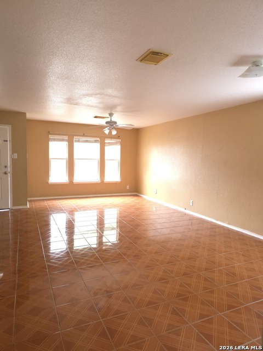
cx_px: 132
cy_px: 176
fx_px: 233
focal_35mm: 23
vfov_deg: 73.9
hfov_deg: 58.9
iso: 640
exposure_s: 1/125
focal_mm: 6.3
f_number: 1.7
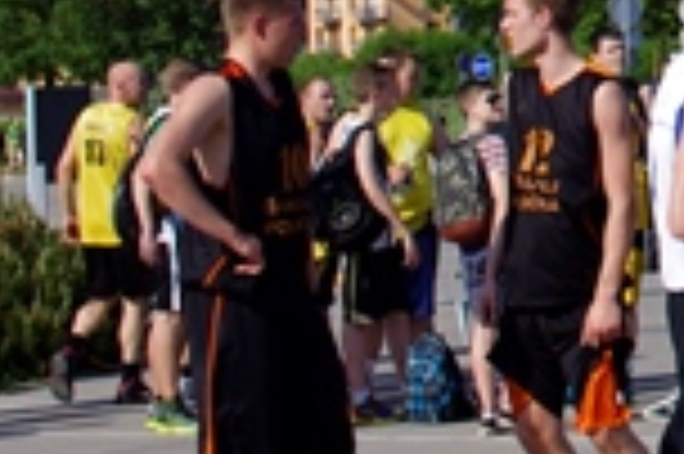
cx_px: 1114
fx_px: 3606
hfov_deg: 10.4
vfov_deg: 7.1
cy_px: -249
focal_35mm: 190
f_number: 8
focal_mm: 30
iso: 200
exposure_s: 1/500
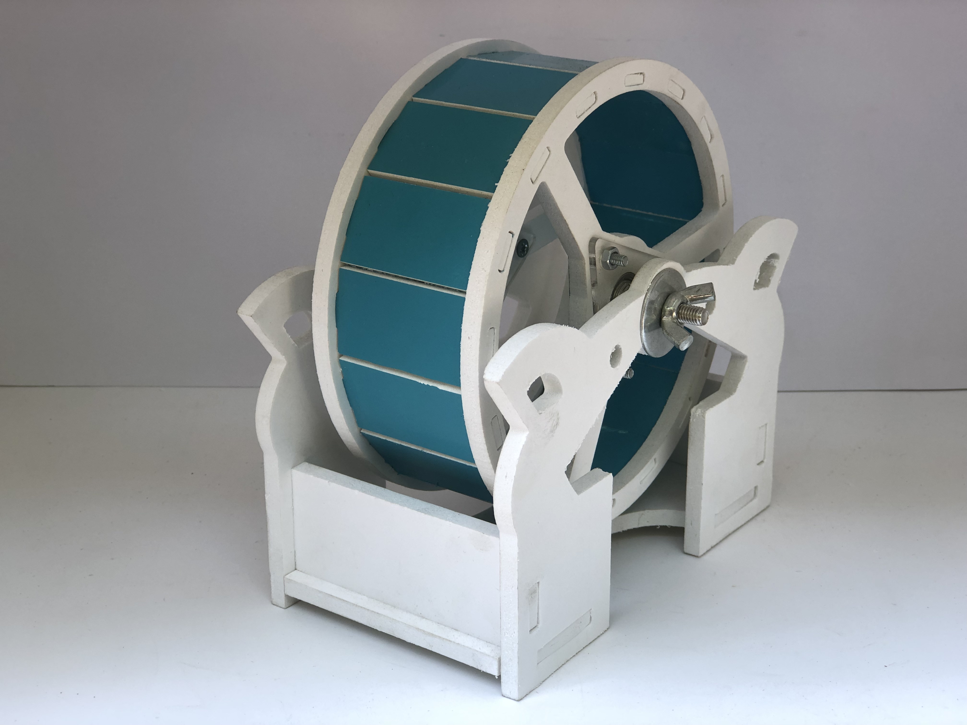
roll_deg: -0.8
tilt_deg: -20.3
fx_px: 1592
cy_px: 362
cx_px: 484
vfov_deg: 25.7
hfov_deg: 33.8
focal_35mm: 57
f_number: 2.8
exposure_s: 1/120
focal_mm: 6.6
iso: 32
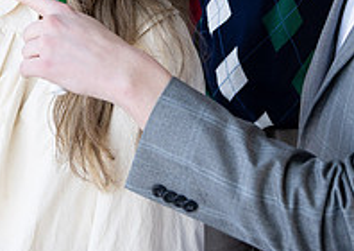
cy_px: -124
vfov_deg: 15.3
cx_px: 158
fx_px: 862
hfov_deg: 23.2
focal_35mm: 86
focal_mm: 20.5
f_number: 4
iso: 160
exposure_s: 1/160
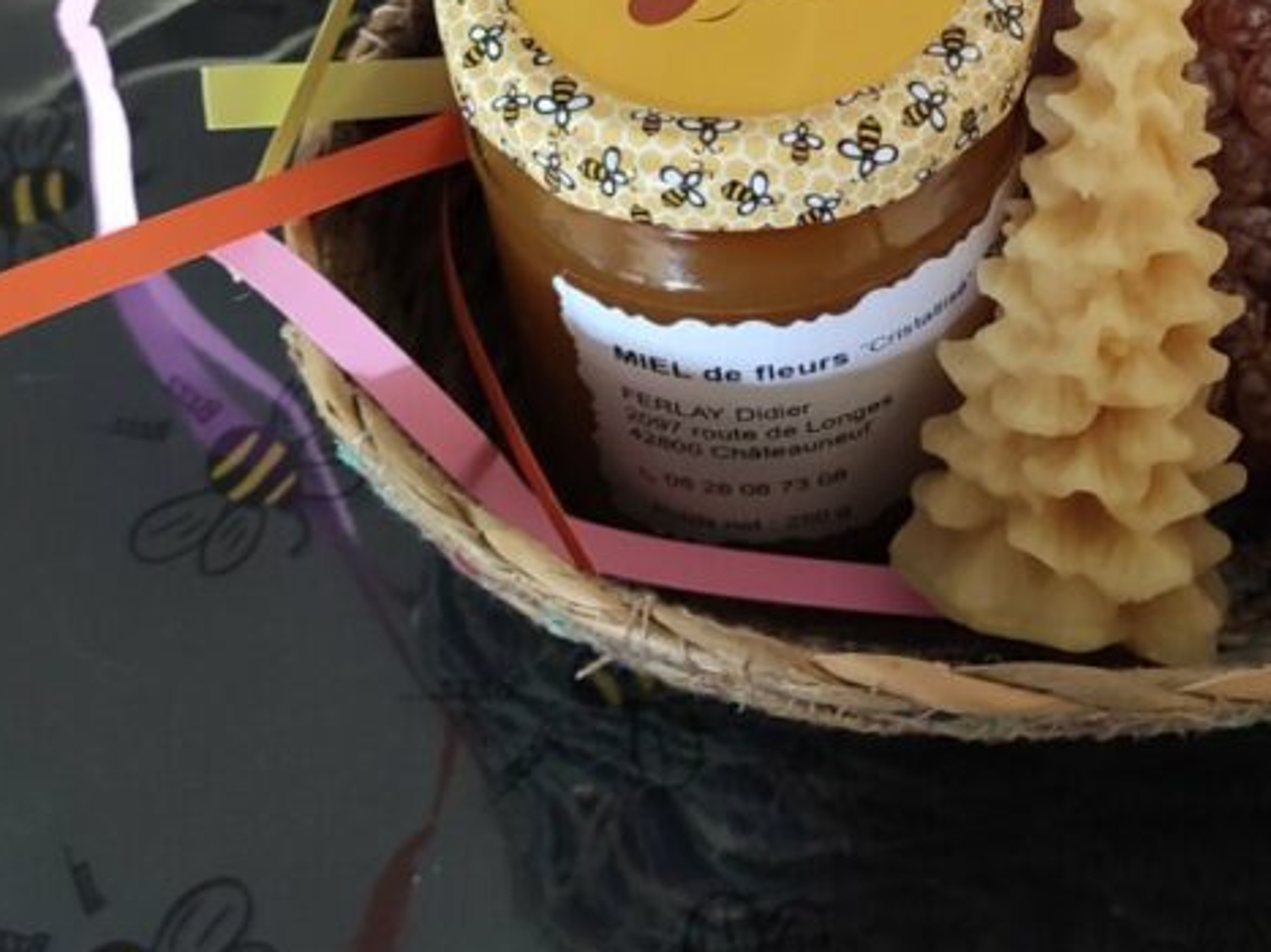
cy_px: 52
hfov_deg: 33.2
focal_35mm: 57
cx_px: 944
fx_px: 2092
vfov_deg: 24.7
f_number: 1.75
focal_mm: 4.77
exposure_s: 1/25
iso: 1779
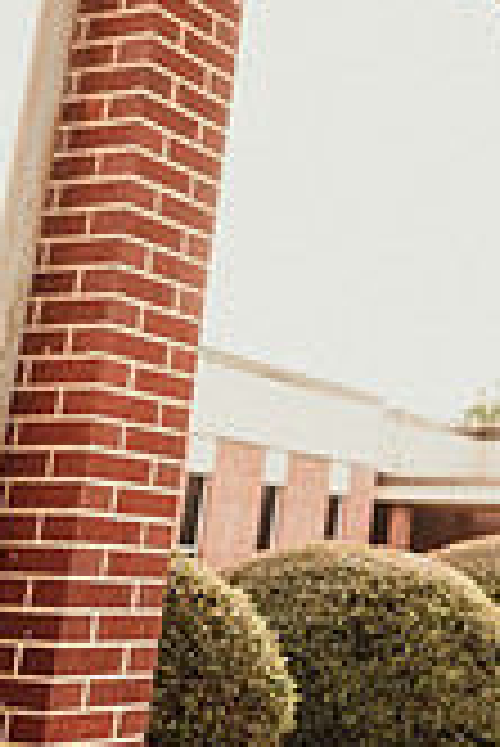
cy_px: 202
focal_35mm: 65
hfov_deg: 19.3
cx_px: 658
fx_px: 1351
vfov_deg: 30.5
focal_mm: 24
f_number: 2.2
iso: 160
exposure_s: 1/320
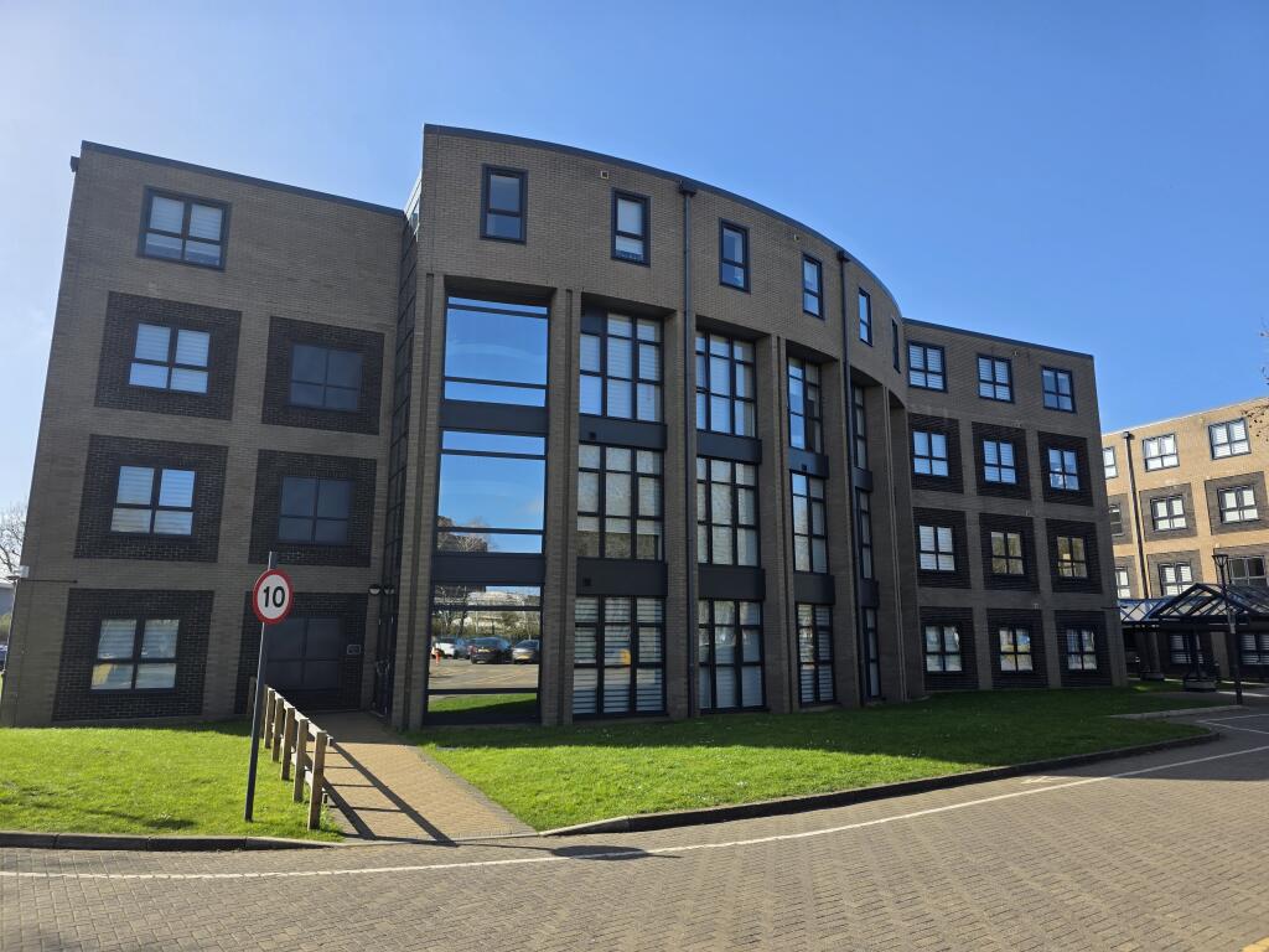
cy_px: 476
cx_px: 634
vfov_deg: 58.9
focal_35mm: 23
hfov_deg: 73.9
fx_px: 843
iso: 80
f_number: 1.7
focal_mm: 6.3
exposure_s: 1/3436
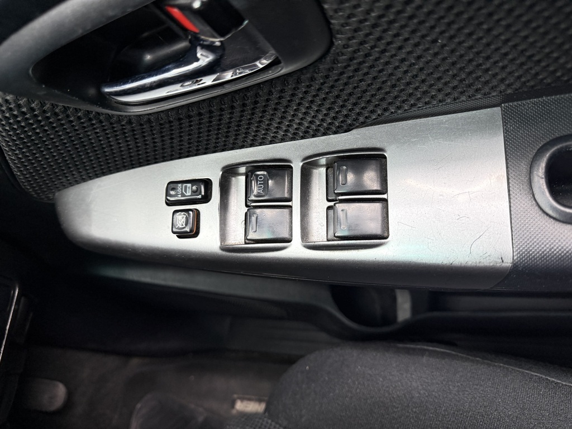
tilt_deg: -56.9
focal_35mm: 24
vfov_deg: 56.8
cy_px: 214
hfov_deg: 71.6
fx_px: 397
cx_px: 286
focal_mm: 6.76
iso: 320
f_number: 1.78
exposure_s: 1/50
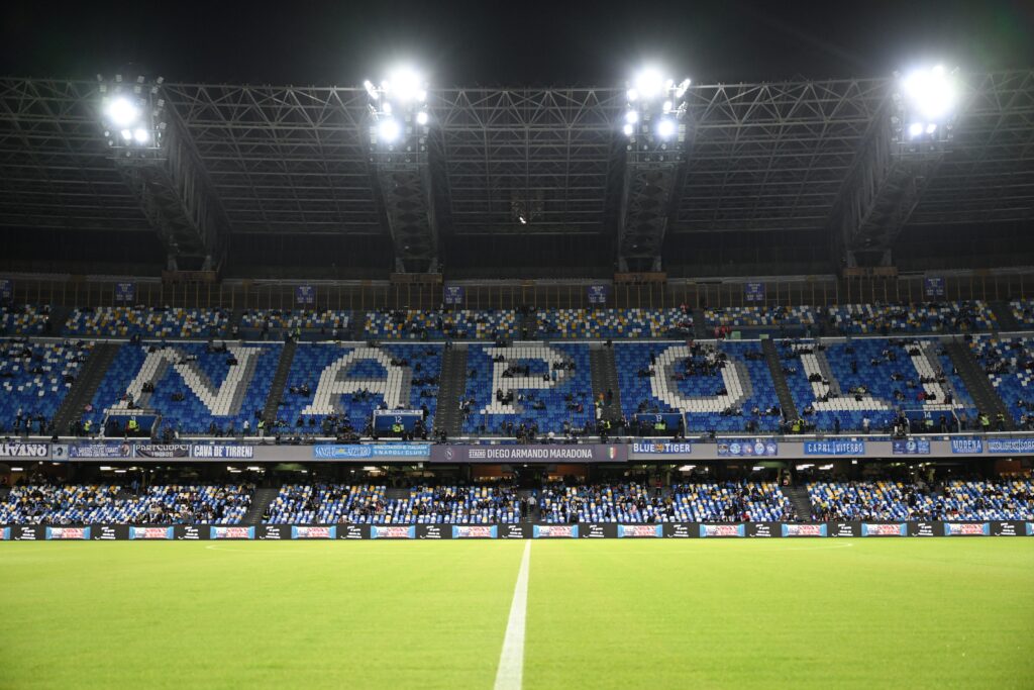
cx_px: 517
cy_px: 345
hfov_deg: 48.5
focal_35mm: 40
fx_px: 1149
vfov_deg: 33.4
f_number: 2.8
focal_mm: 40
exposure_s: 1/320
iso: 2000
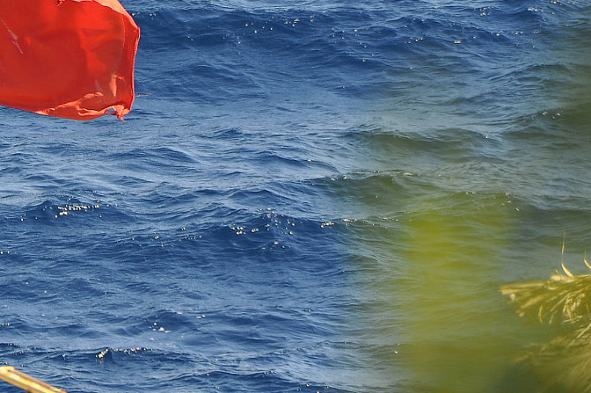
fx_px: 11713
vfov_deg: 1.9
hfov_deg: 2.9
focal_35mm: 714
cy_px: 65
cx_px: 22
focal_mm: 200
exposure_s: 1/320
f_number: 5.6
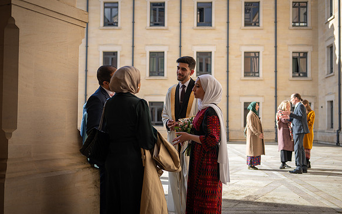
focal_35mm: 41
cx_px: 171
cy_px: 107
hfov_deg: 48.2
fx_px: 382
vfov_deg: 31.3
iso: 100
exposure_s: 1/1250
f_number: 2.8
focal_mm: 40
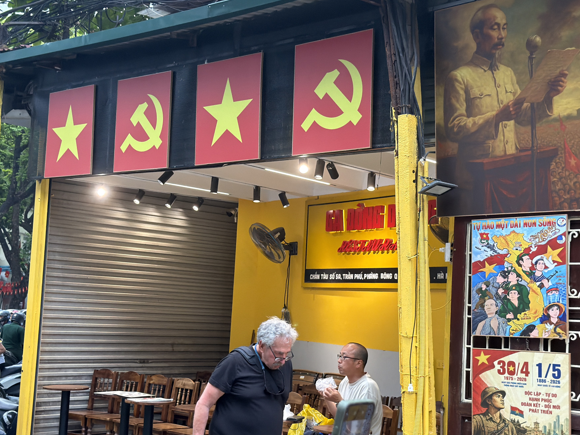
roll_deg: -3.3
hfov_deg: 34.9
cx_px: 296
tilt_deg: +3.9
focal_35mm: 55
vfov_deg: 26.5
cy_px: 243
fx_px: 922
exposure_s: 1/322
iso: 200
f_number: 1.78
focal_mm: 6.76
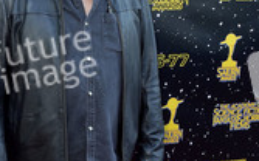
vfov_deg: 18.0
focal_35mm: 71
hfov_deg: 28.5
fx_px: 501
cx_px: 63
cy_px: 146
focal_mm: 29
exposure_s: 1/320
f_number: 6.3
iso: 500
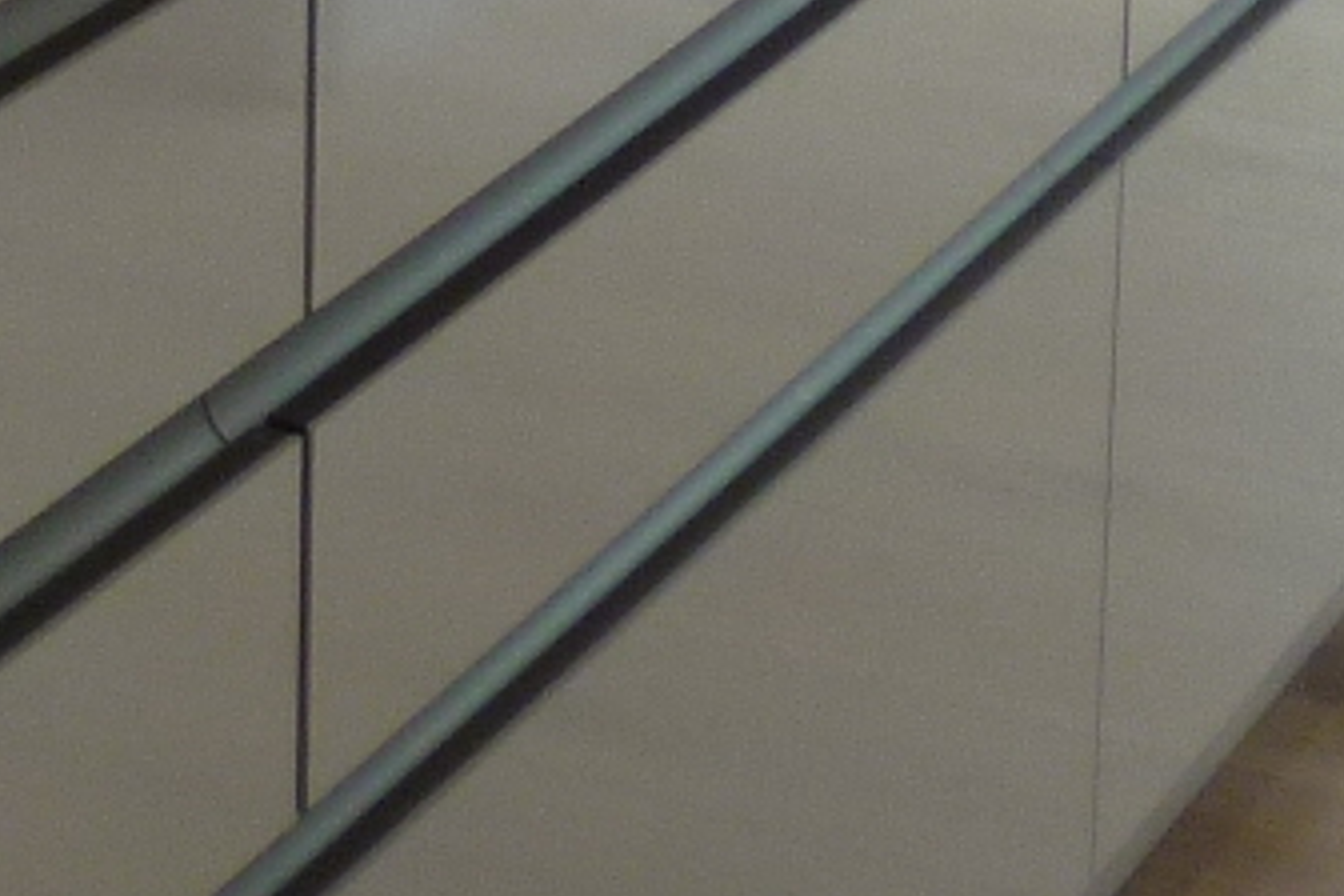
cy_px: -1132
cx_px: 112
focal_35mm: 152
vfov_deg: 8.4
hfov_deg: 13.4
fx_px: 5674
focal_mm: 4.3
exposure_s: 1/60
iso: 100
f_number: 2.5
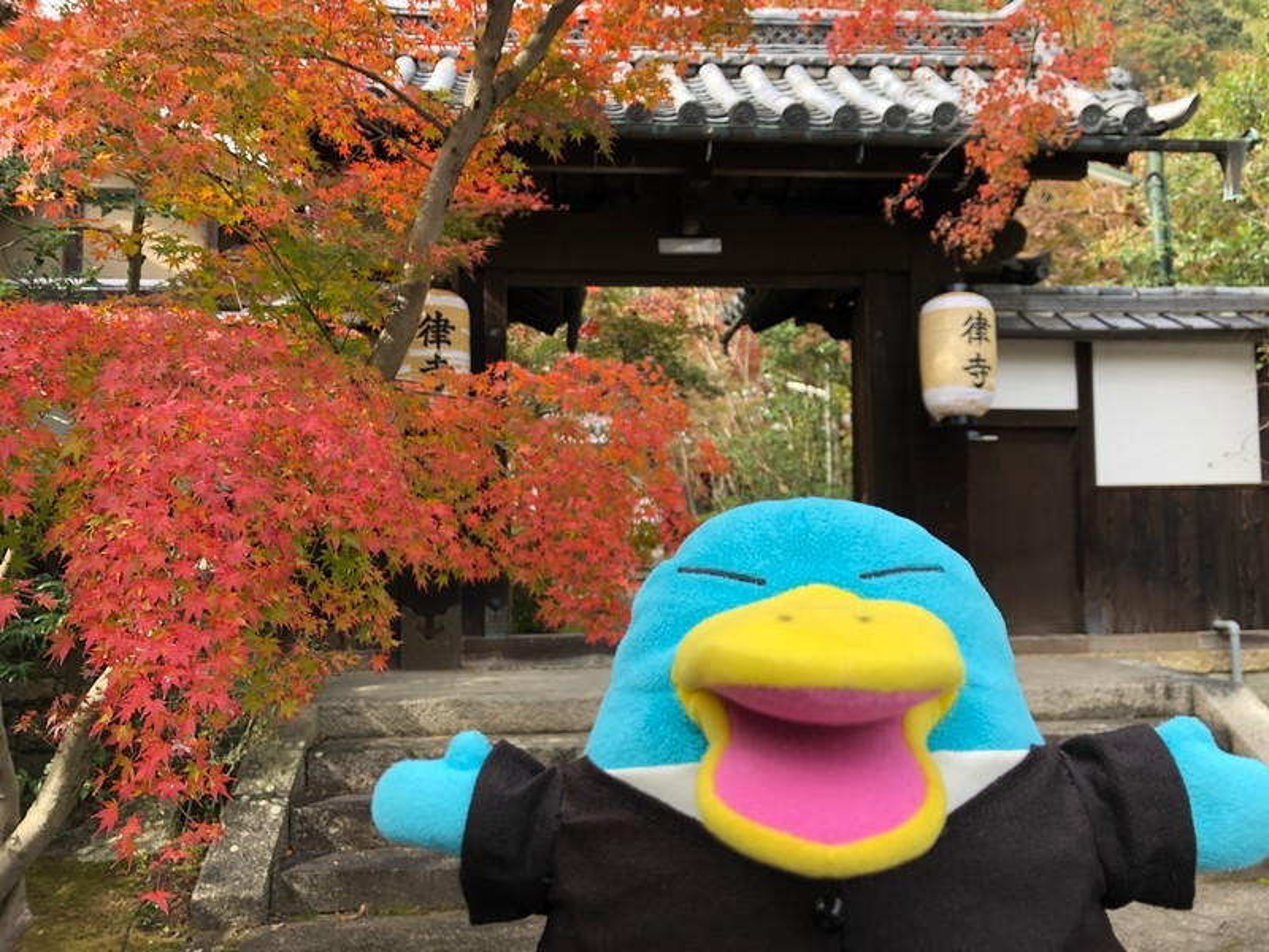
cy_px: 476
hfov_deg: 63.4
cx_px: 634
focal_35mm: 28
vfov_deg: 49.7
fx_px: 1026
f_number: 1.8
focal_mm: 3.99
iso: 20
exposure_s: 1/235
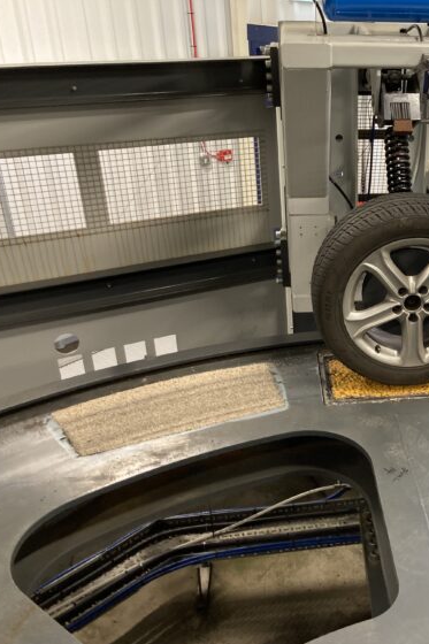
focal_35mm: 39
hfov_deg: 32.3
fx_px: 698
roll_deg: -1.5
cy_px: 323
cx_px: 398
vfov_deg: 49.6
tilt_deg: -26.0
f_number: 1.8
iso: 160
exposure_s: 1/50
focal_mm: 3.99
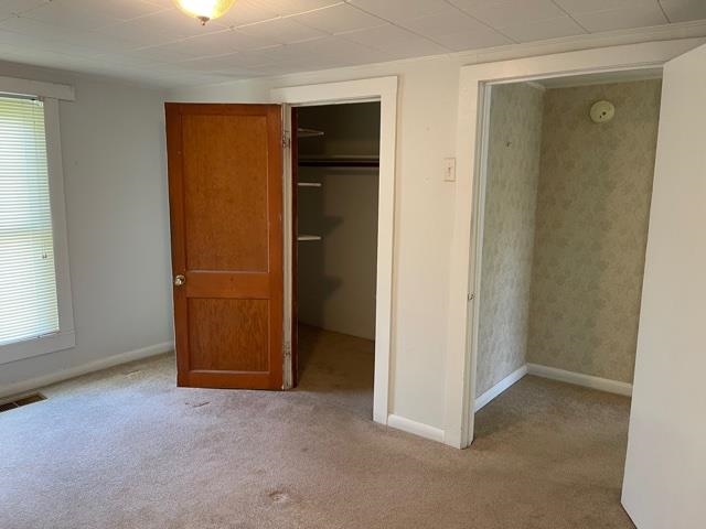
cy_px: 264
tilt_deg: -9.2
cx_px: 353
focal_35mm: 26
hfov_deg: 67.3
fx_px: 530
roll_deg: -1.0
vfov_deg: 53.1
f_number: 1.6
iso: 125
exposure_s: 1/60
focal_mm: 5.1
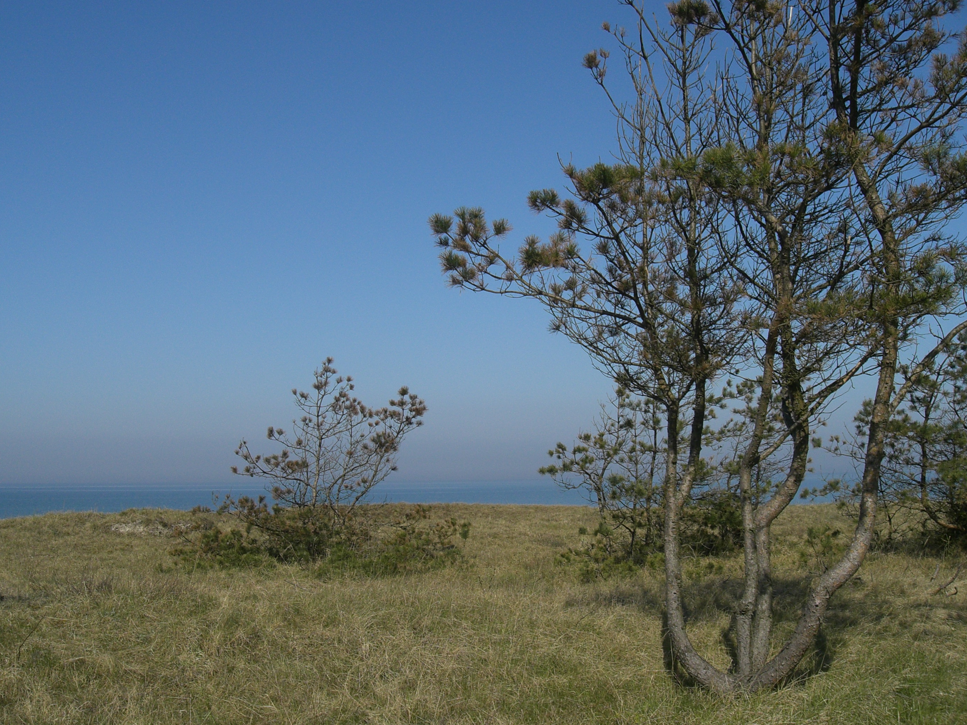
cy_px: 359
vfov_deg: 36.8
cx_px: 476
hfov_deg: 47.9
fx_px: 1089
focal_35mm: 39
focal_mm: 6.3
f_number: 4.4
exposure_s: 1/800
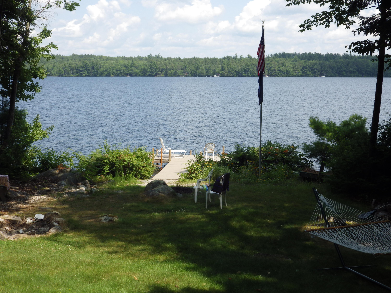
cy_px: 146
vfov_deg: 29.1
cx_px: 196
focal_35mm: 50
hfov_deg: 38.2
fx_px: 565
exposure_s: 1/640
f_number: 3.8
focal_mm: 9
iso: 100
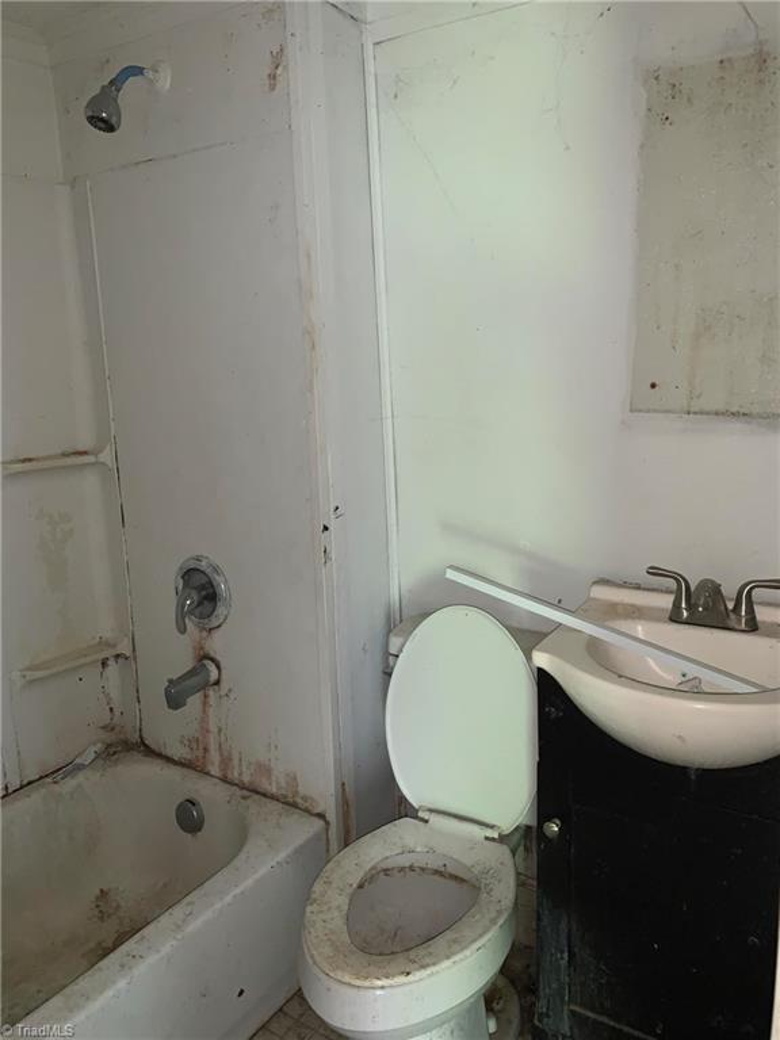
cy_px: 520
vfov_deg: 67.3
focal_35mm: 26
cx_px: 390
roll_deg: +1.4
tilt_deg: -10.7
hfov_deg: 53.1
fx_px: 781
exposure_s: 1/17
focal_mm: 4.25
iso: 125
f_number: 1.8
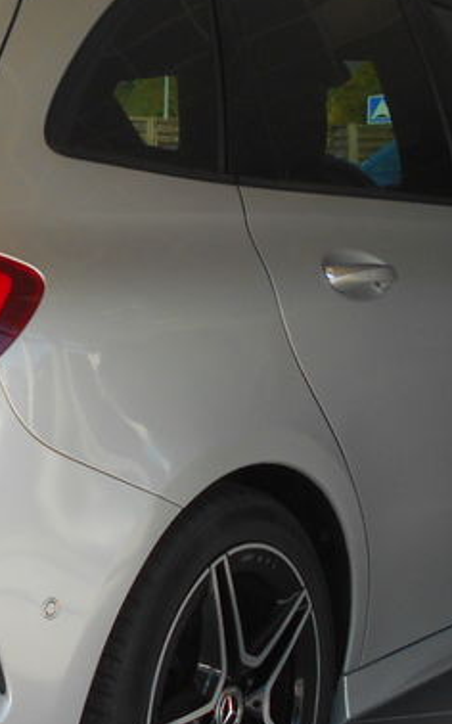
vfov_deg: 28.2
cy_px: 414
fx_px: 1440
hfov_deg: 17.1
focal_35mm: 73
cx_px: -90
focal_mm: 4.6
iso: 80
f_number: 3.2
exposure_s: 1/250
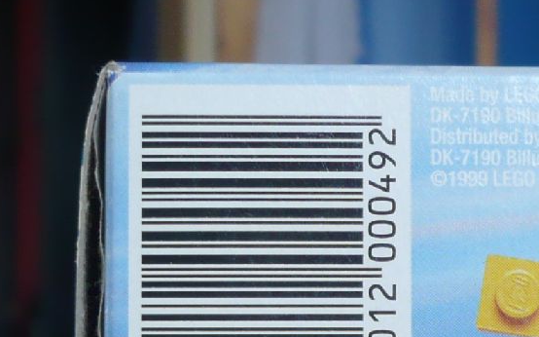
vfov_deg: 9.9
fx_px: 1939
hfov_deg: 15.8
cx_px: 338
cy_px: 281
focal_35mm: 132
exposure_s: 1/30
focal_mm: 5.8
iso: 100
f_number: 2.8
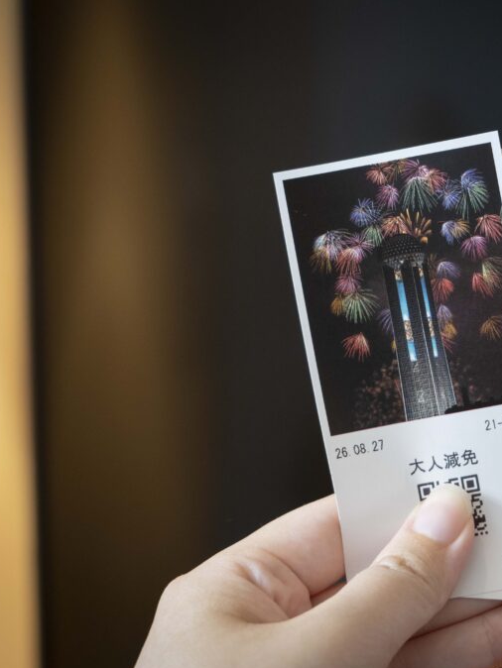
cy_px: 337
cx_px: 445
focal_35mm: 73
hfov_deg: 19.8
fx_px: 1411
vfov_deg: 26.7
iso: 1600
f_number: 5.6
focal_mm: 50
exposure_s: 1/60
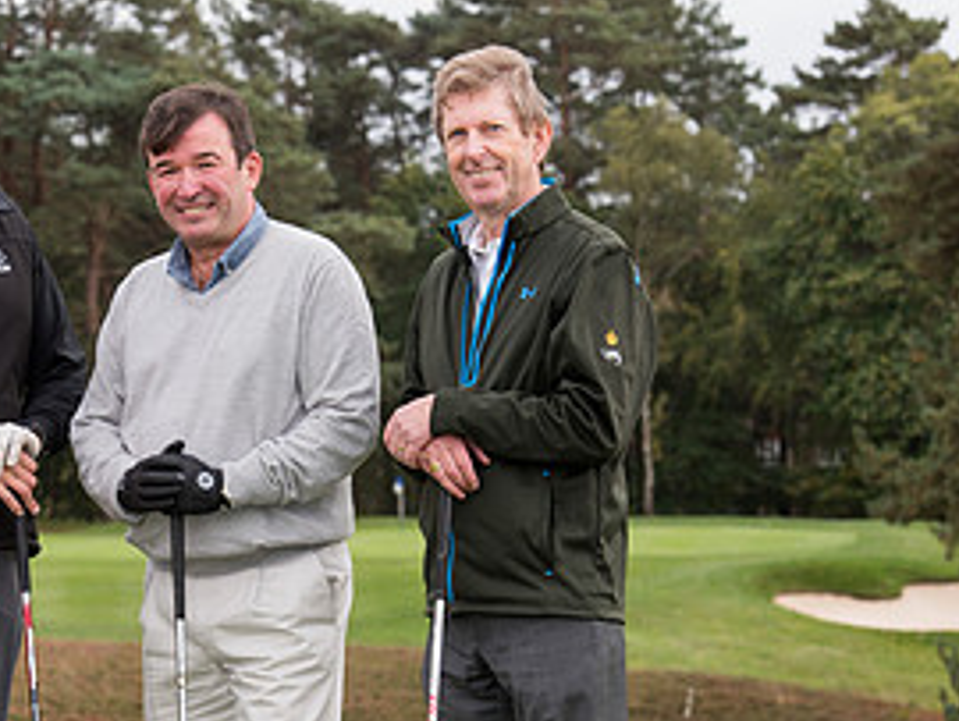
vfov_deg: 6.5
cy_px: 566
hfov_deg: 8.7
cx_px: 121
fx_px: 6294
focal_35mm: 227
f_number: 8
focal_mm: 110
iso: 640
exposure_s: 1/250
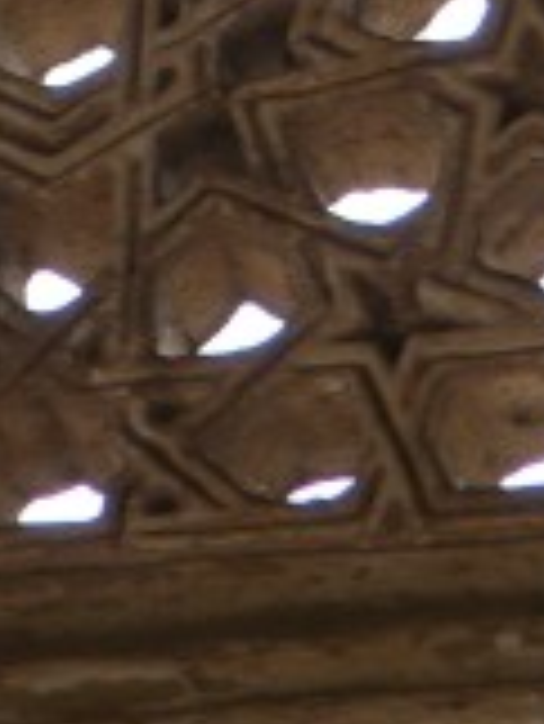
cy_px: -895
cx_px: 243
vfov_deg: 1.7
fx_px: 23897
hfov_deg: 1.3
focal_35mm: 1142
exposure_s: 1/19.8
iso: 50
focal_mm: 61.5
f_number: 4.2
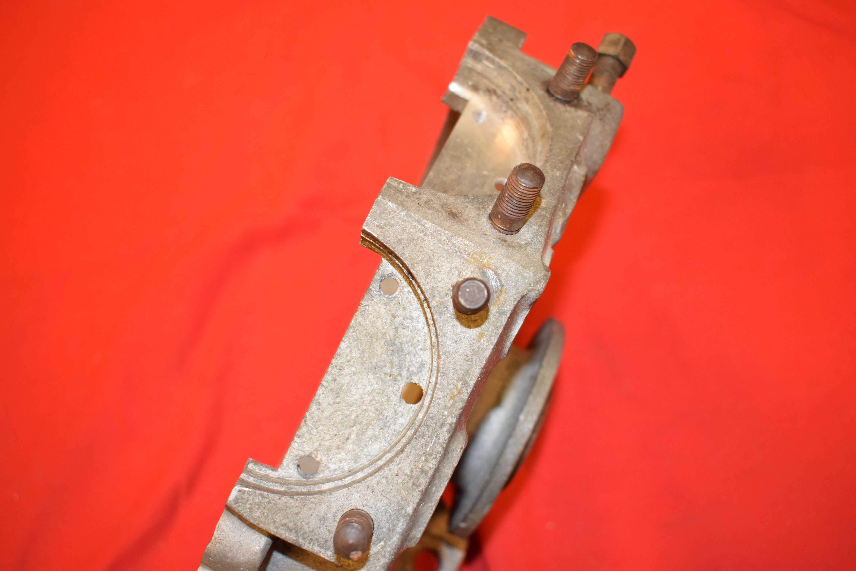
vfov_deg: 30.9
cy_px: 286
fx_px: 1035
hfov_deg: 45.0
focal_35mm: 44
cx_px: 428
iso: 800
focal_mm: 29
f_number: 5
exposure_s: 1/60
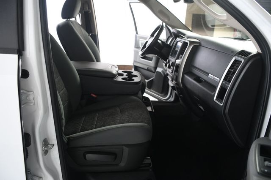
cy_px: 90
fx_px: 226
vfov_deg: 43.6
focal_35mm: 30
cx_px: 136
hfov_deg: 62.0
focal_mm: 20
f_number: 4
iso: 100
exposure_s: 1/160
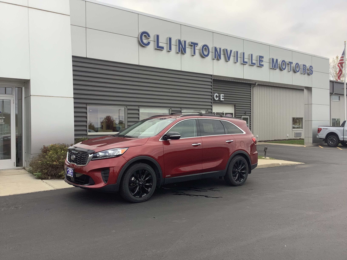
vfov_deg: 45.4
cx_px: 174
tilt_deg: -0.7
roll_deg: +0.9
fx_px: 311
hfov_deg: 58.4
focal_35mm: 31
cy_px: 130
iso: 32
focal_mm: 3.3
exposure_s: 1/100
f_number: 2.4
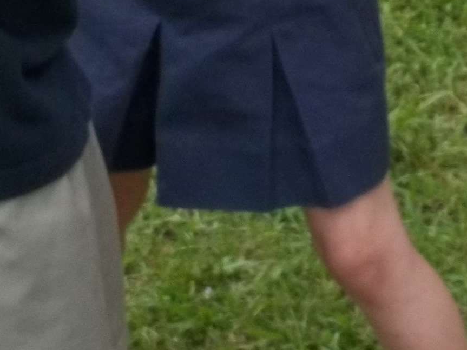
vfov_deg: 8.5
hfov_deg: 12.0
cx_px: 178
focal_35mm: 164
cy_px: -402
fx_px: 2212
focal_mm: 5.9
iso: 64
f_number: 3.3
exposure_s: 1/320
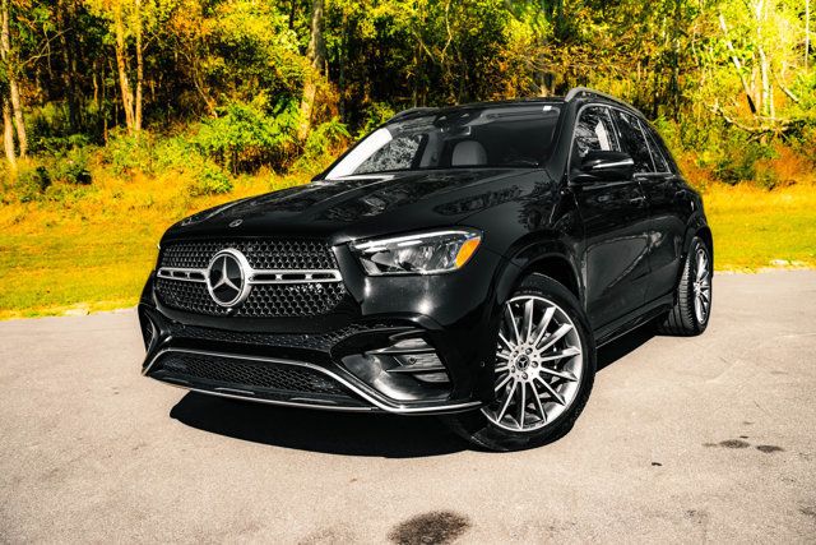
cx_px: 408
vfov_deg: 38.6
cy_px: 272
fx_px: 778
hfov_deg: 55.4
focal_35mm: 34
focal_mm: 34
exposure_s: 1/320
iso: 320
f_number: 7.1
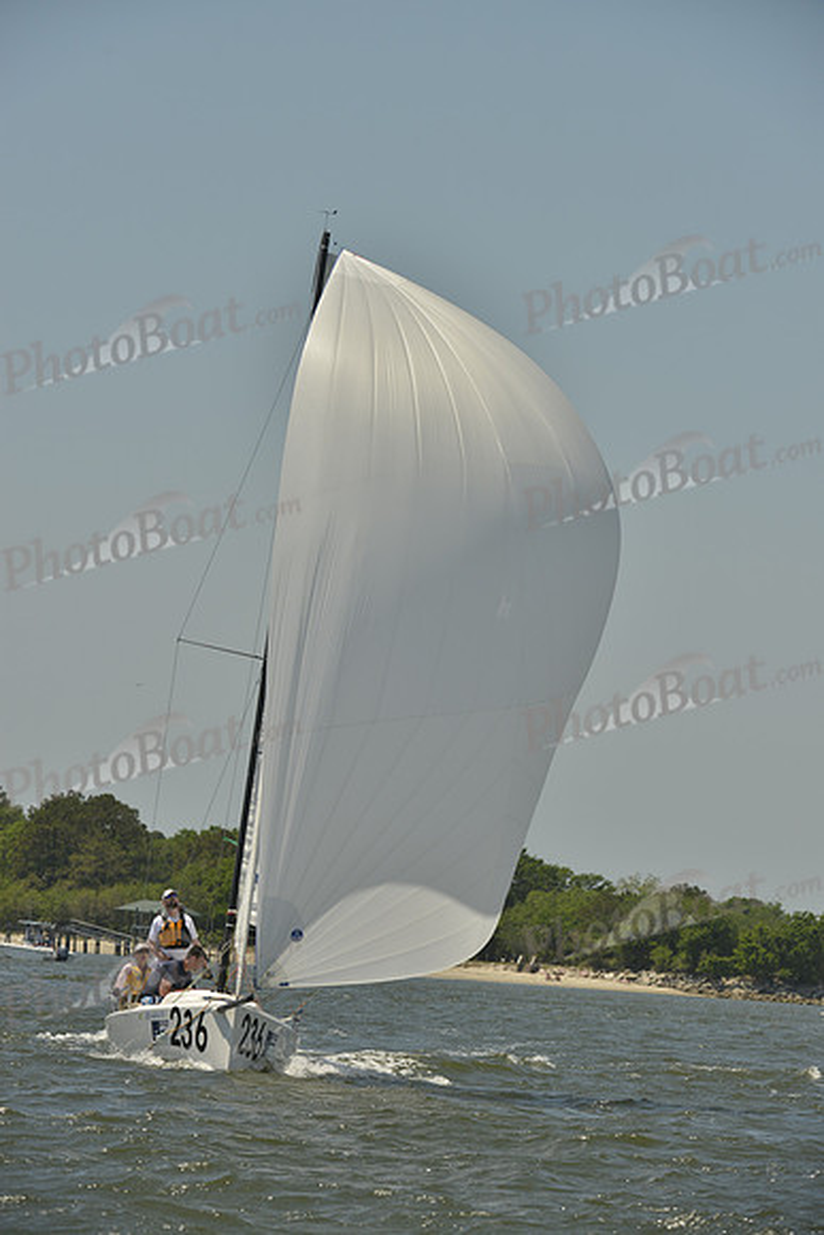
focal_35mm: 200
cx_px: 412
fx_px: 6862
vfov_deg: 10.3
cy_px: 618
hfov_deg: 6.9
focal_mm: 200
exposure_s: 1/1250
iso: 280
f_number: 10
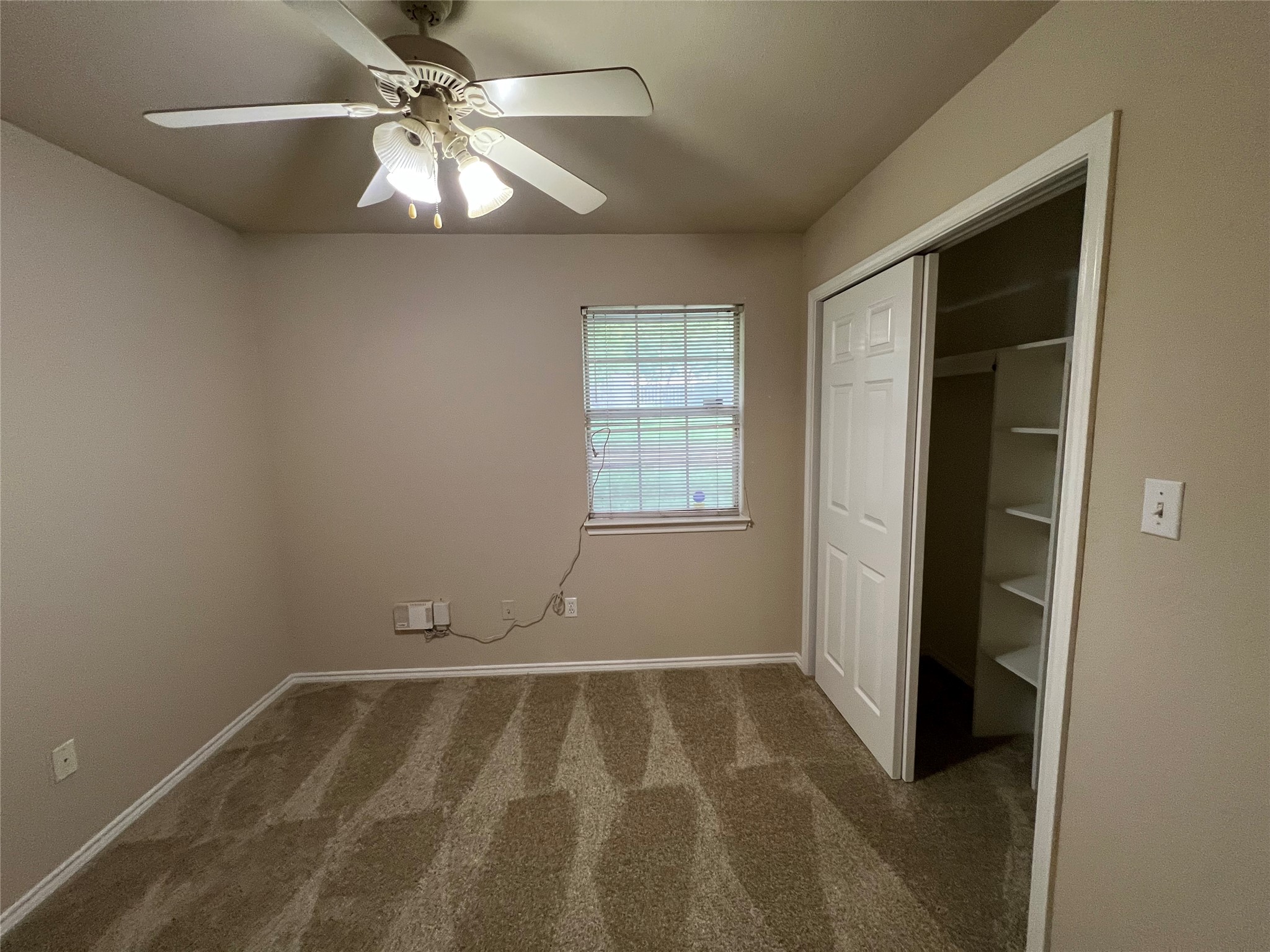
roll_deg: +0.8
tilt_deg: -7.4
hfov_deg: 106.2
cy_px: 476
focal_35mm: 13
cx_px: 635
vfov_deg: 89.9
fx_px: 477
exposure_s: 1/60
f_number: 1.8
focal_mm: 1.57
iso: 320
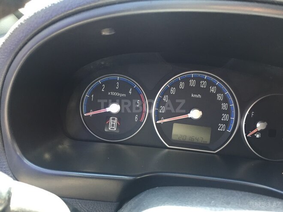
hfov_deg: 61.7
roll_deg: -8.1
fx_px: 237
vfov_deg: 48.2
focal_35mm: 29
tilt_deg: -22.0
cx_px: 142
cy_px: 106
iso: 50
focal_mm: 4.15
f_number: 2.2
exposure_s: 1/33
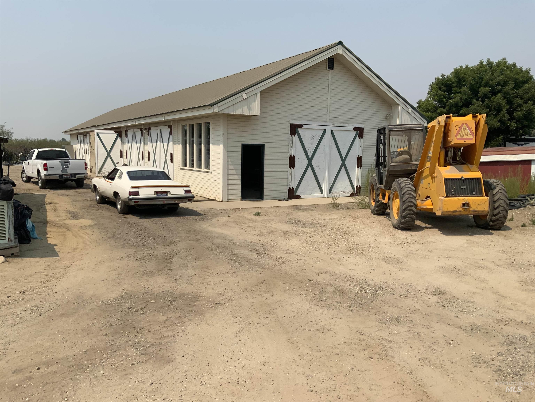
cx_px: 268
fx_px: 448
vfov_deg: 48.2
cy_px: 201
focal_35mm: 29
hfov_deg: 61.7
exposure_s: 1/3534
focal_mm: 3
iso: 16
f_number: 1.8
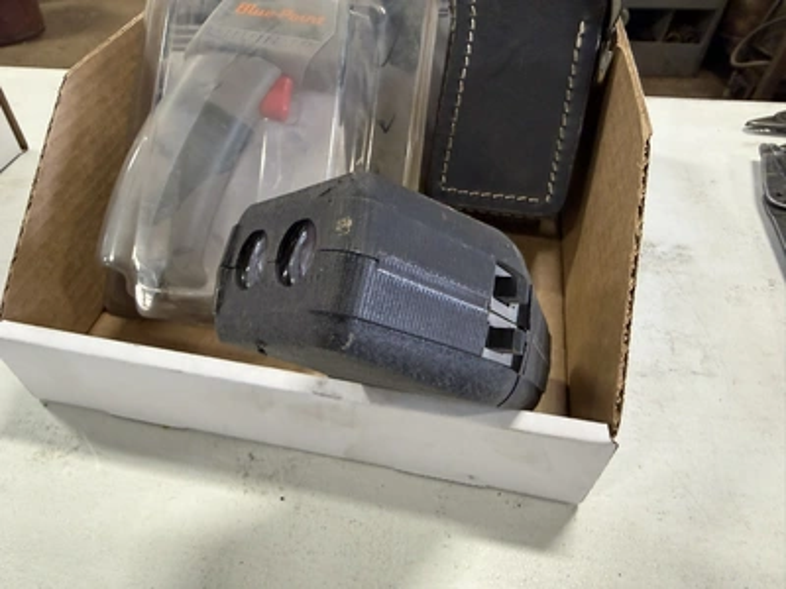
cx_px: 393
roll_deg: +2.4
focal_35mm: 24
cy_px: 294
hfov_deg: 71.6
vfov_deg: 56.8
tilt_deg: -41.7
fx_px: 545
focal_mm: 2.22
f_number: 2.2
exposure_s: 1/60
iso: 320
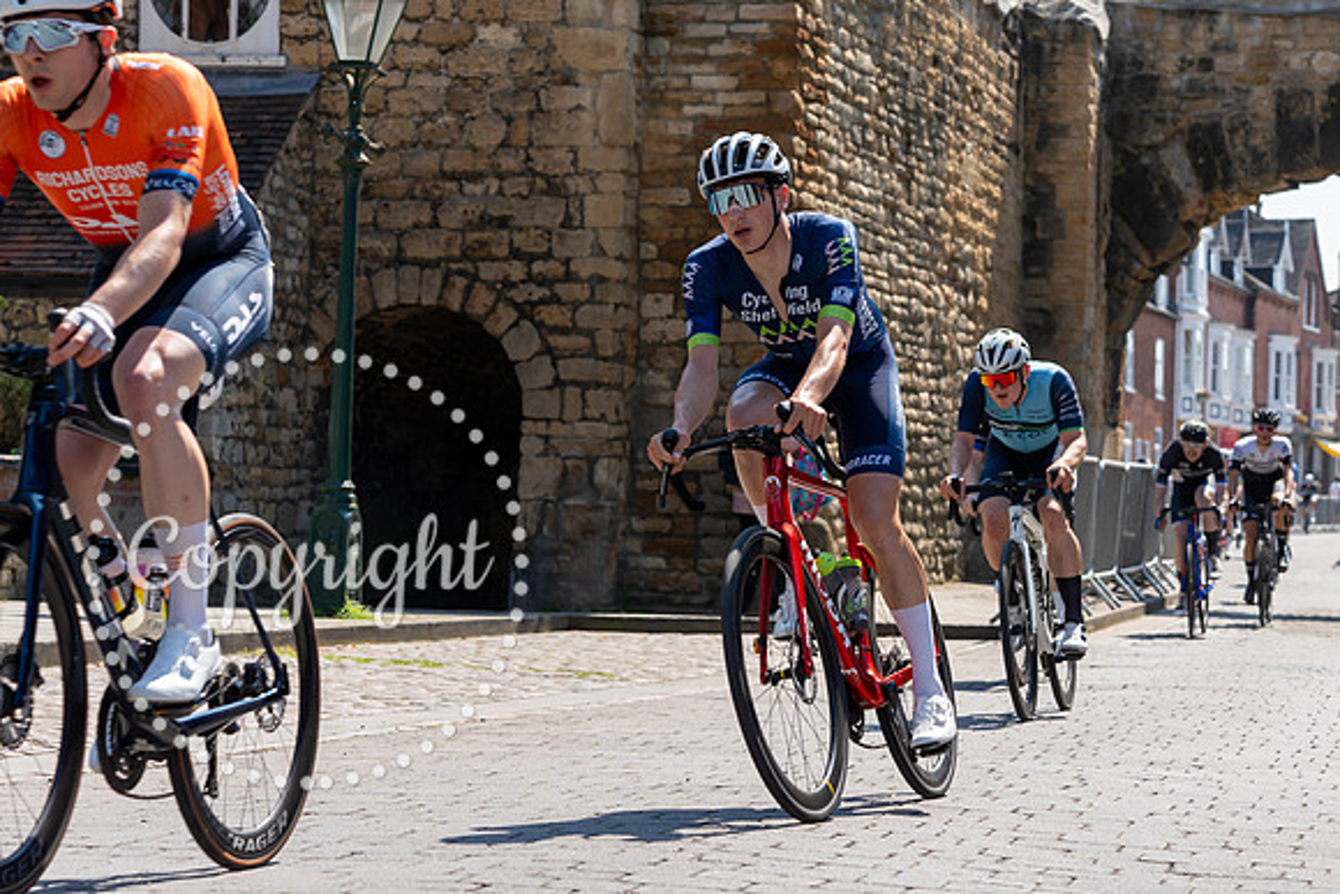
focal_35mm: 98
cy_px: 307
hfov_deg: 20.7
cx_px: 711
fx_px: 3667
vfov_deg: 13.9
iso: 160
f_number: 5
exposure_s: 1/800
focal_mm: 75
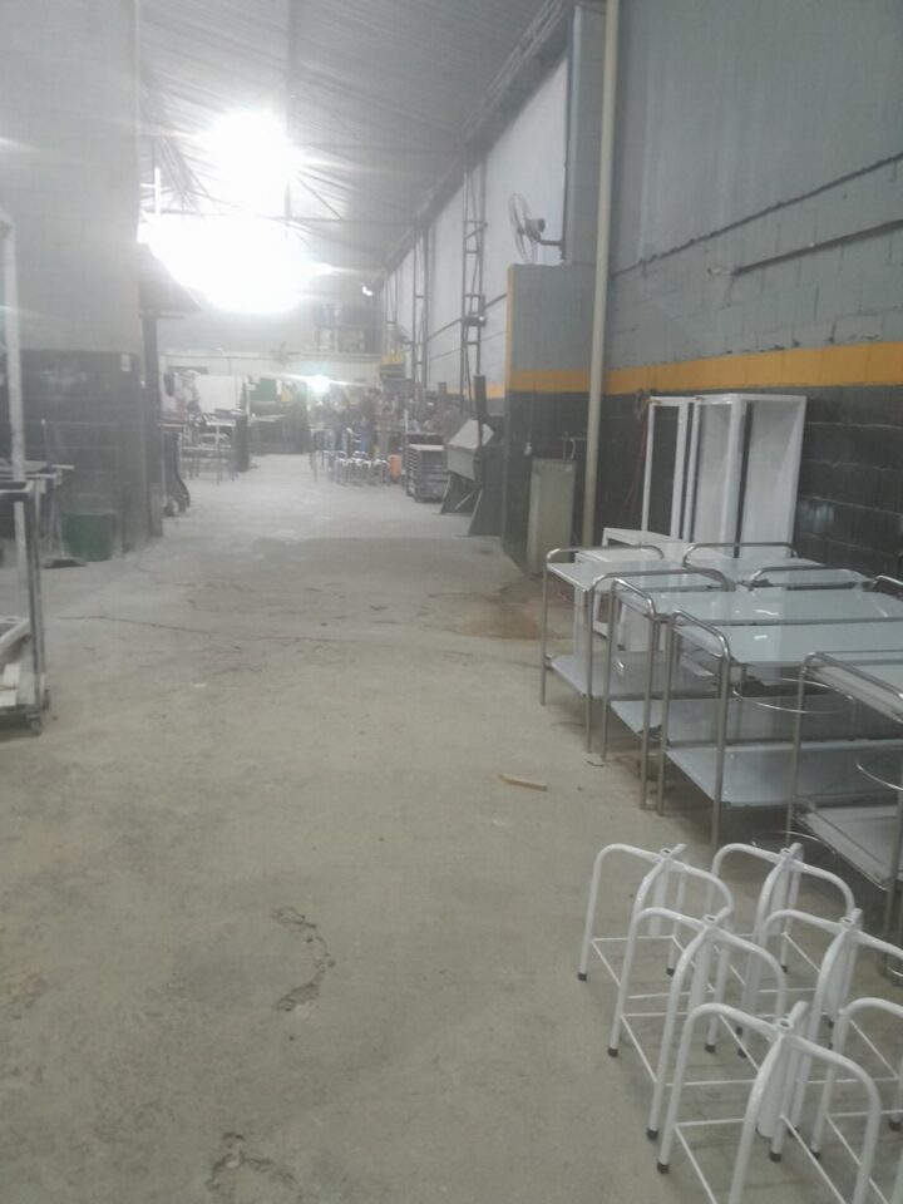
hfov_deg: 53.1
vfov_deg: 67.3
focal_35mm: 26
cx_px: 452
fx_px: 904
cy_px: 602
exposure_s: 1/24
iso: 500
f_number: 1.8
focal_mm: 3.98
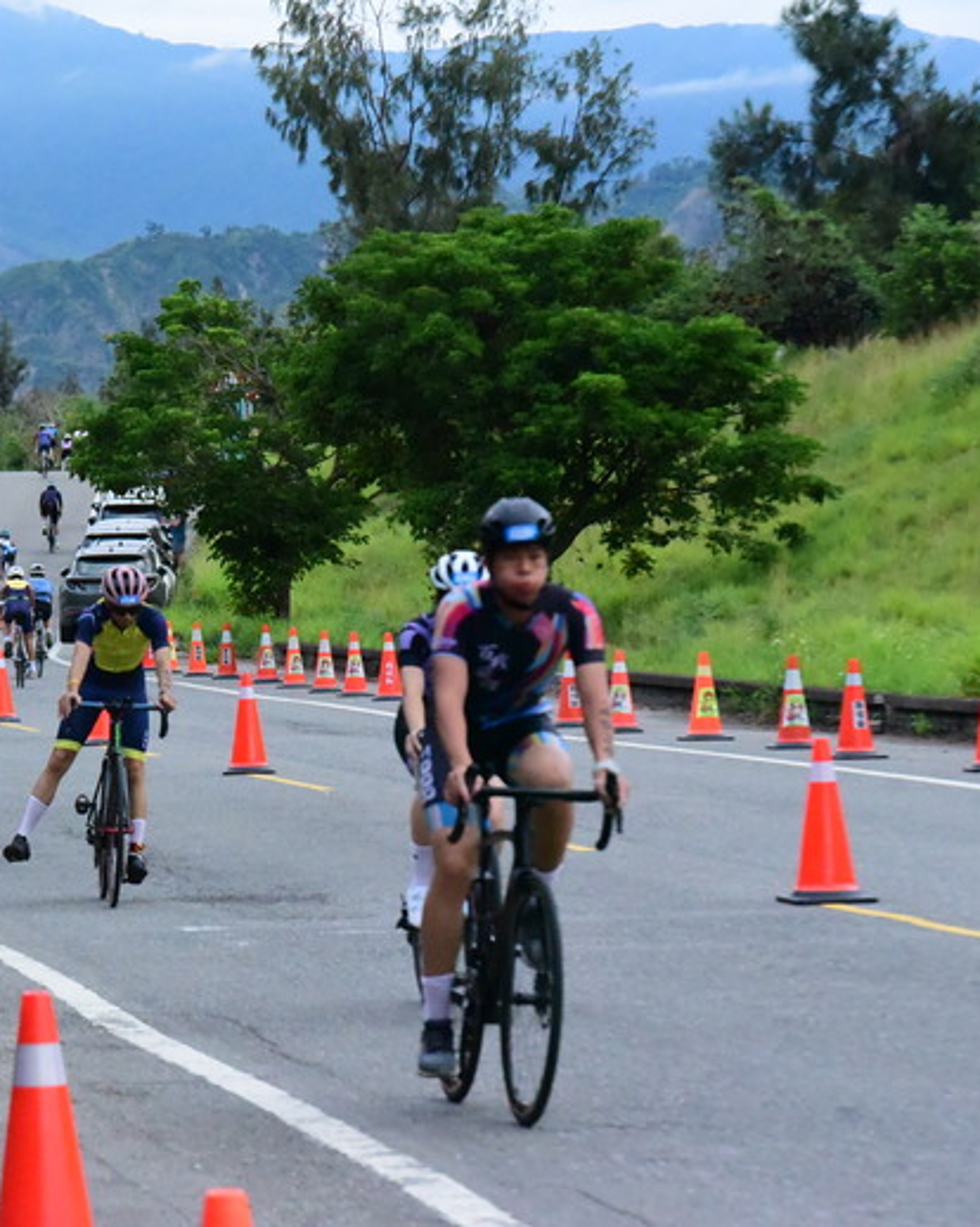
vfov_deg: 9.4
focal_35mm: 205
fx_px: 7437
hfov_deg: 7.5
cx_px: 92
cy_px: 612
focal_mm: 145
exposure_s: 1/4000
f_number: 9
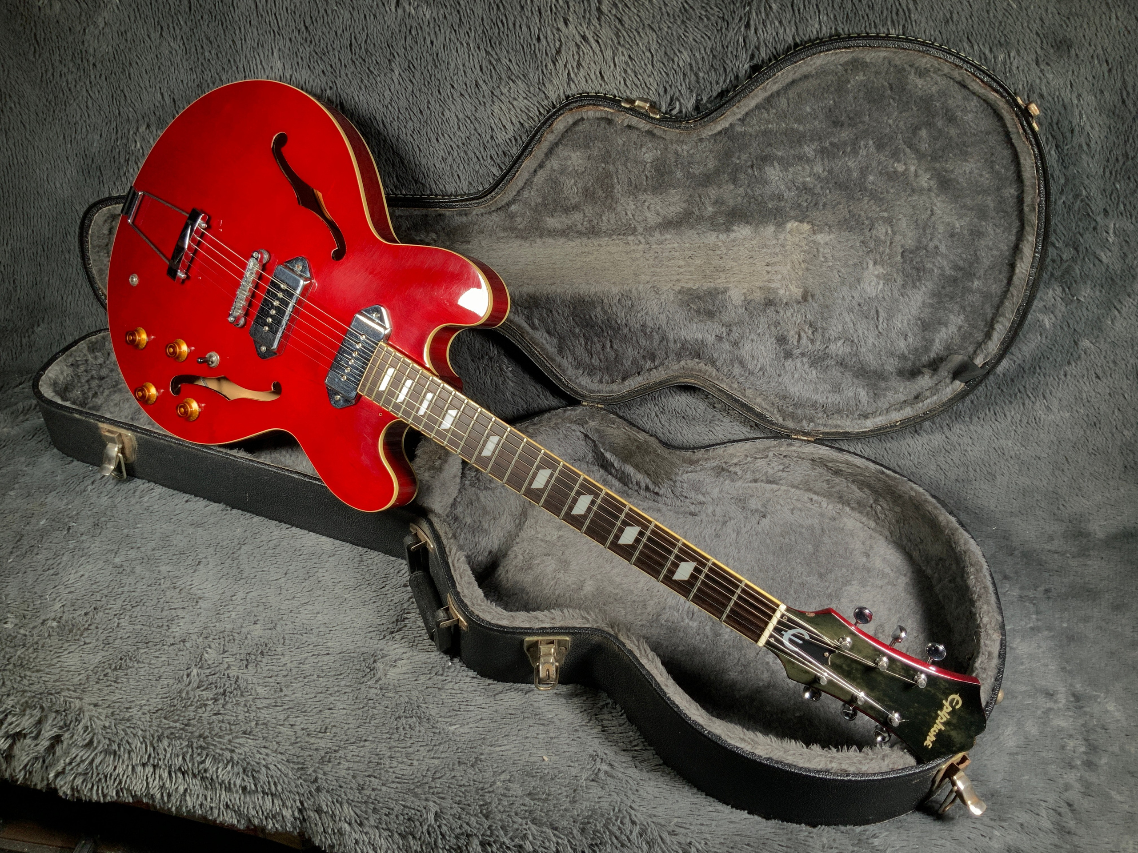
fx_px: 953
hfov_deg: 61.7
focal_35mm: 29
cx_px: 569
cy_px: 426
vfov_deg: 48.2
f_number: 1.8
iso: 64
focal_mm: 3
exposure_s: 1/104
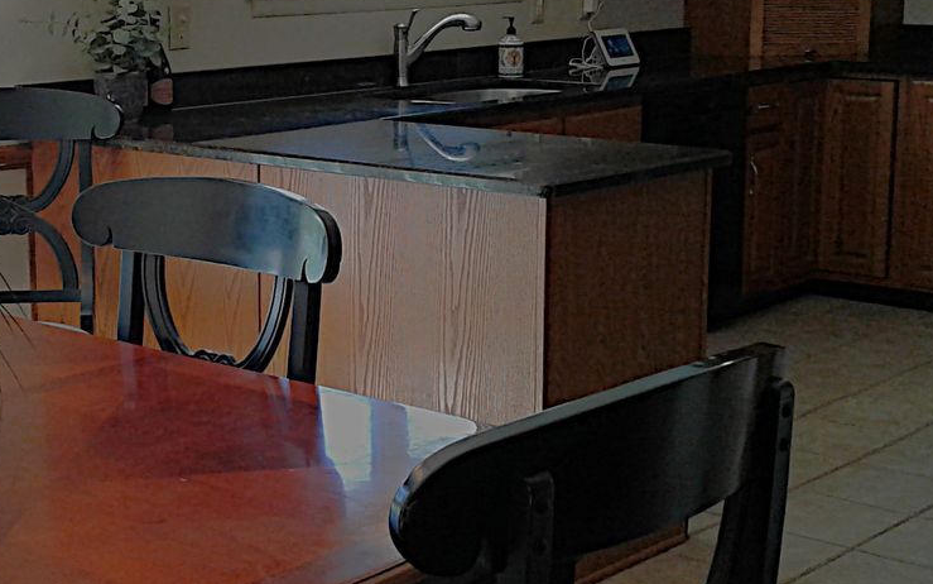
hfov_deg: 28.7
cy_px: 267
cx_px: 282
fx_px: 1805
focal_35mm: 71
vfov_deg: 18.3
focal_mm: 3.3
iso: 50
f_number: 2.2
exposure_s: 1/50
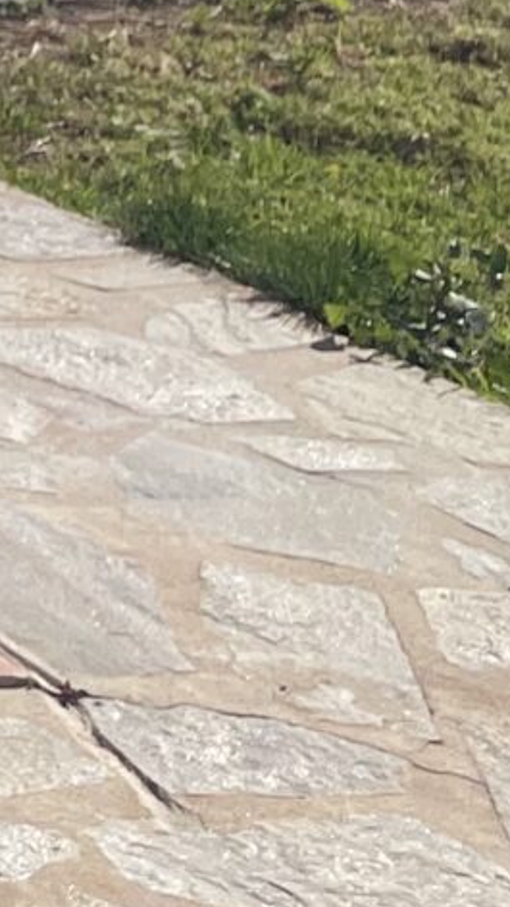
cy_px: -826
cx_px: -1555
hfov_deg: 6.4
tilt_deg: +2.3
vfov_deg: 12.5
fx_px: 3702
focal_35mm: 154
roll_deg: +1.4
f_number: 1.6
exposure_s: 1/4132
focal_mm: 4.2
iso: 32
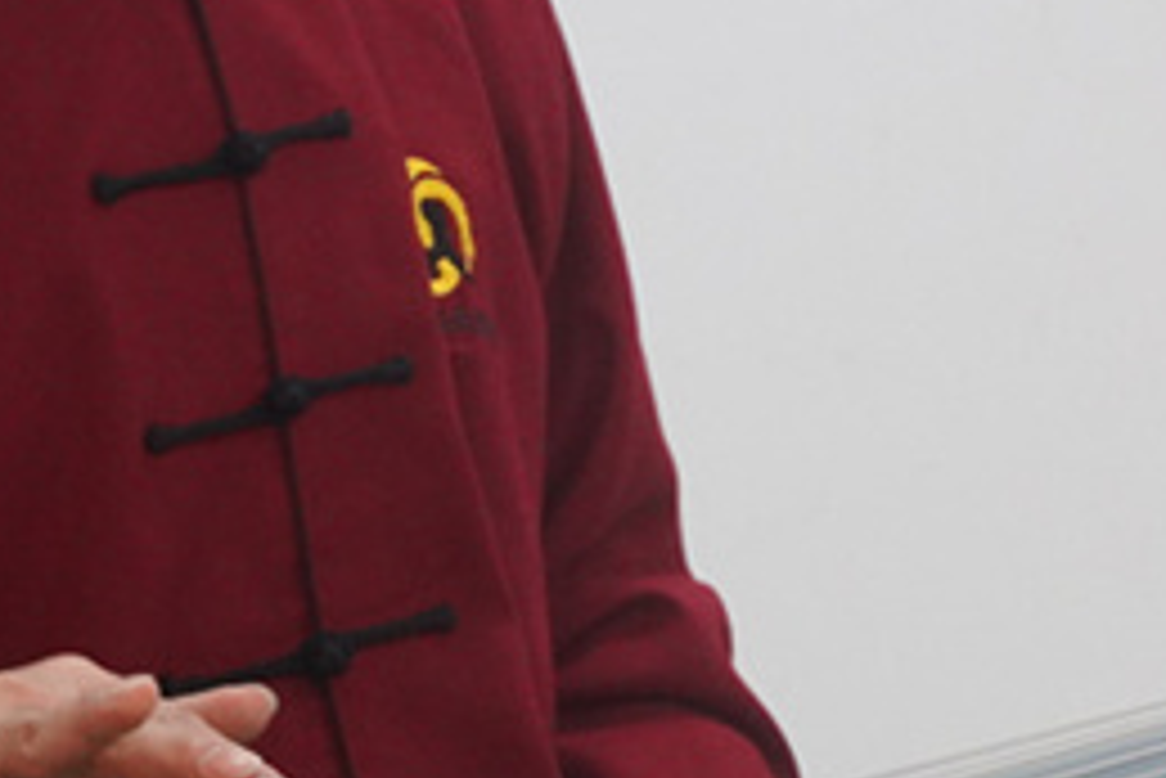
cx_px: 297
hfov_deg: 5.6
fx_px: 11990
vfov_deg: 3.7
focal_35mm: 370
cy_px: 88
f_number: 5.6
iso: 3200
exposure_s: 1/160
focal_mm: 80
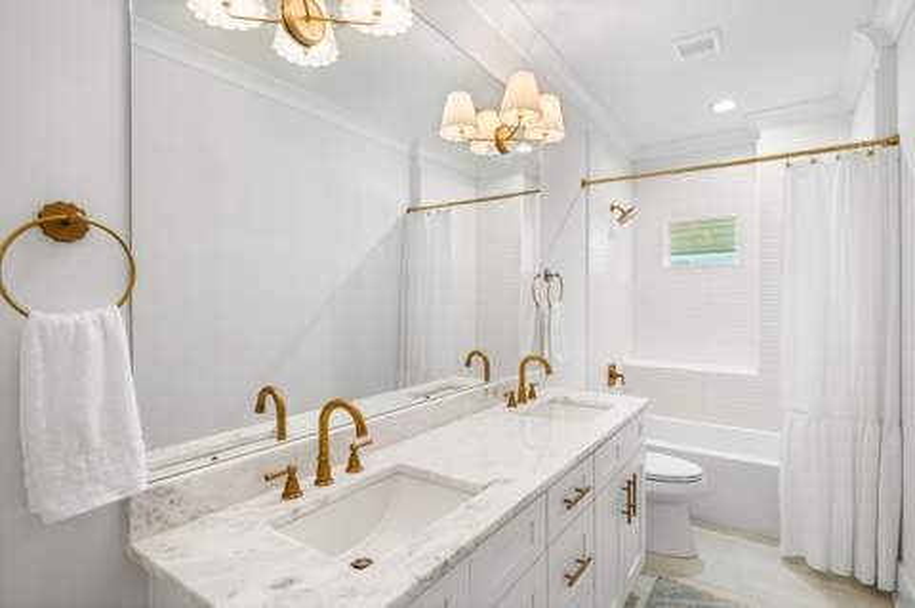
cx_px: 458
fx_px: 457
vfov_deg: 67.3
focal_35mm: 18
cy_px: 304
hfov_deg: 90.1
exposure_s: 1/8
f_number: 7.1
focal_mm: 18
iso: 250
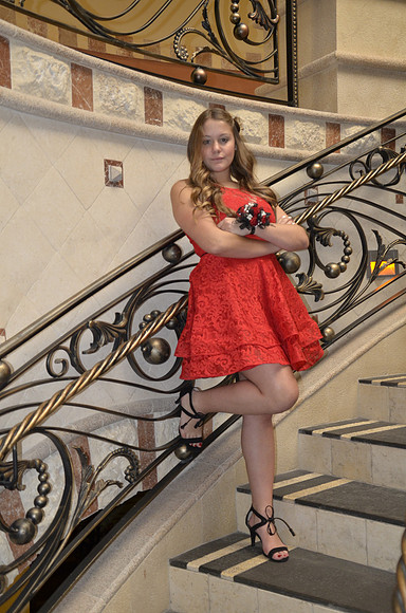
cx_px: 203
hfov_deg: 28.8
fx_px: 790
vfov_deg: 42.4
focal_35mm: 46
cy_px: 306
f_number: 3.8
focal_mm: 31
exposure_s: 1/30
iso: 800
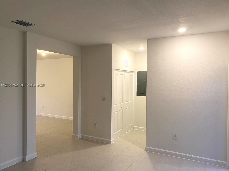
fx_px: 172
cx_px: 114
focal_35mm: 26
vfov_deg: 53.1
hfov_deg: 67.3
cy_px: 86
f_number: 1.8
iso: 100
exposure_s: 1/60
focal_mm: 4.25
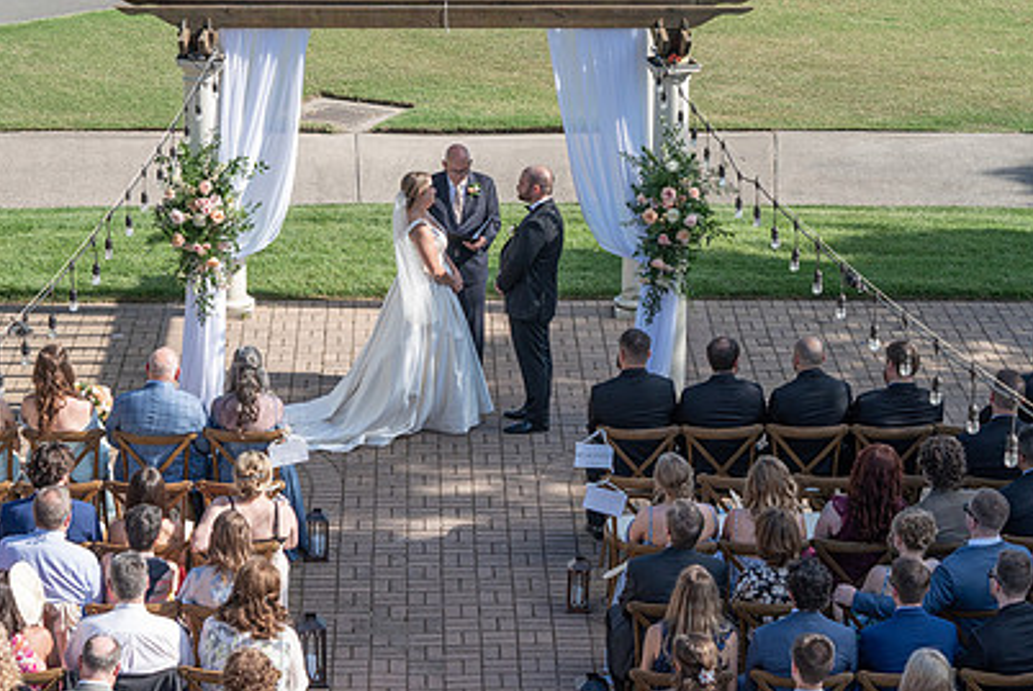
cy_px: 377
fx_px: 2987
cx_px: 418
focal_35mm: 104
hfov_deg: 19.6
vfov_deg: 13.2
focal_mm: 70
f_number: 5.6
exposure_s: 1/400
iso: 100
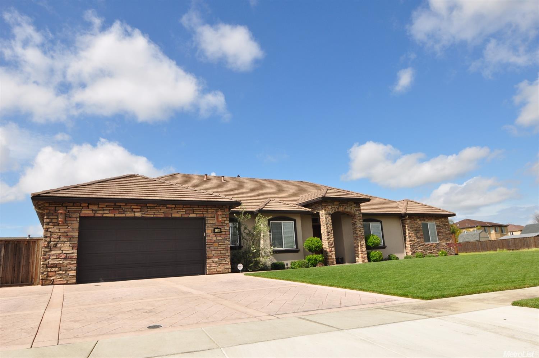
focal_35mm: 24
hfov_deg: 73.8
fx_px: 359
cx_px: 270
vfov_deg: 53.0
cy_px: 179
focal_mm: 16
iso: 200
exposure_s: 1/320
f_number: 10
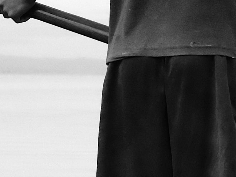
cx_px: 128
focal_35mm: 294
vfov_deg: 5.0
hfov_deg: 6.7
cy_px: -4
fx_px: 2004
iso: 3200
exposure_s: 1/4000
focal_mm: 35
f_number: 4
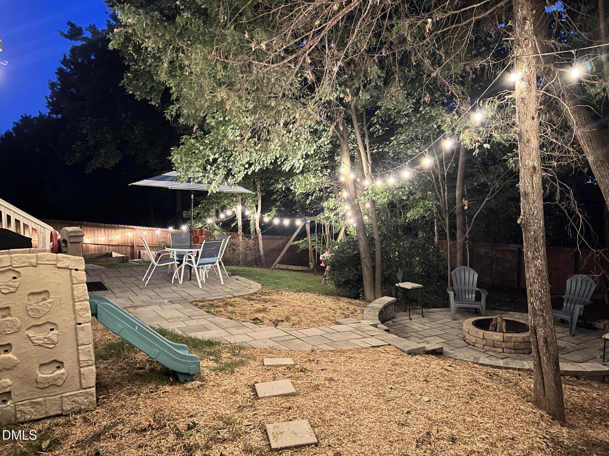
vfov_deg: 53.1
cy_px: 228
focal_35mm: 26
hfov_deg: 67.3
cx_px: 304
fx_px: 457
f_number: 1.5
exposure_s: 1/12
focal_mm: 5.7
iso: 640
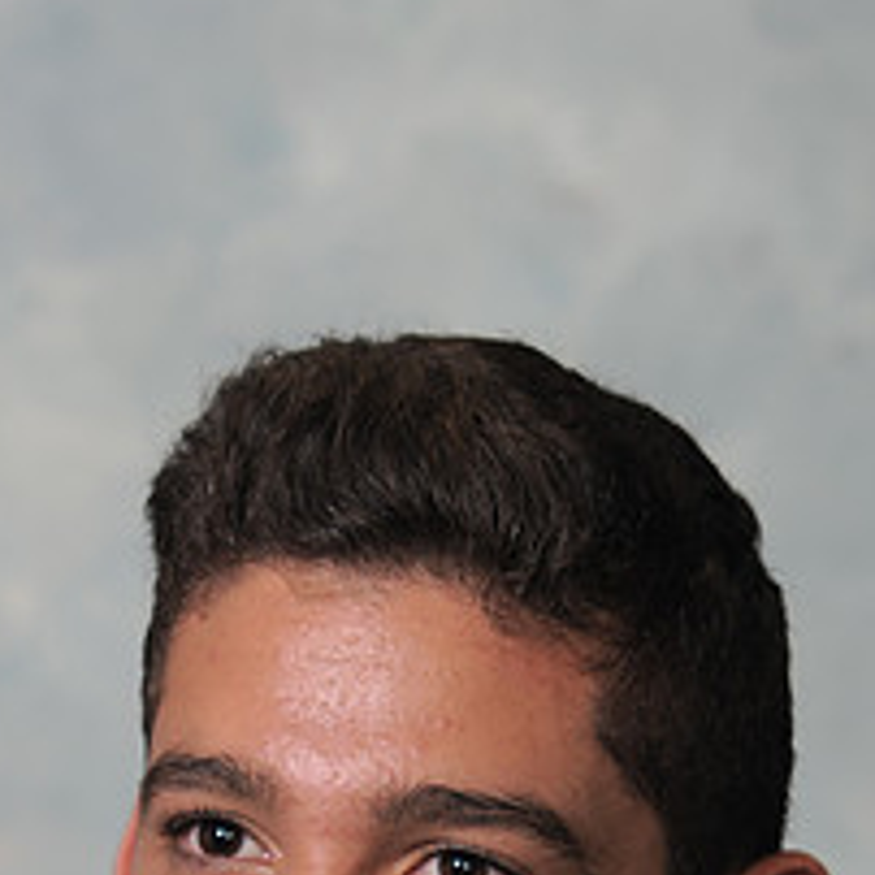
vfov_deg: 5.3
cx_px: 329
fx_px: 9409
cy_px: 1200
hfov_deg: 5.3
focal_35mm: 329
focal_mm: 135
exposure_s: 1/125
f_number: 7.1
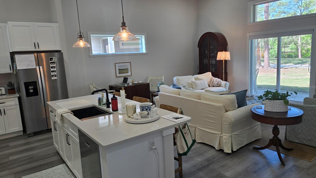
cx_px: 162
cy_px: 87
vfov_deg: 44.4
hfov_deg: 71.9
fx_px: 218
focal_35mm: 26
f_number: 1.8
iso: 64
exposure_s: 1/120
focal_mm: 5.4
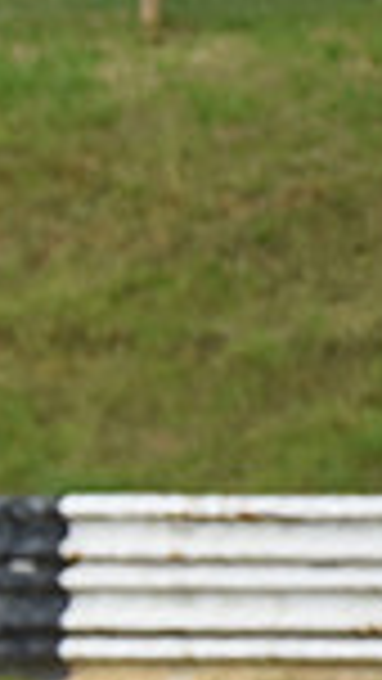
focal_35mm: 1615
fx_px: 29066
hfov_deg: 0.8
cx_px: -912
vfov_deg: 1.3
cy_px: 718
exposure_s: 1/1000
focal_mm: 400
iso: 1600
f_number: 5.6
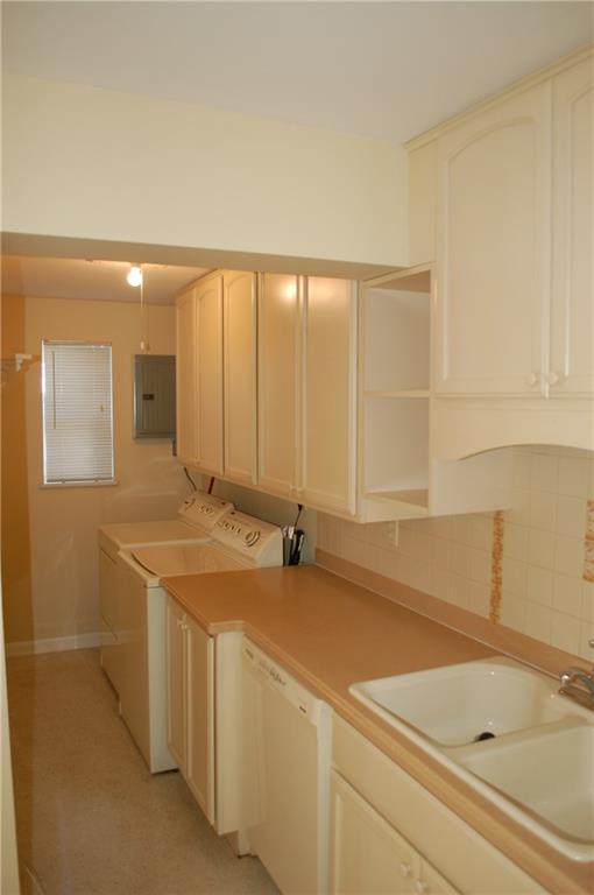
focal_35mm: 27
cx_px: 297
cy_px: 448
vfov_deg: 67.4
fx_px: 670
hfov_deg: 47.8
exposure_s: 1/60
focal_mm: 18
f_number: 3.5
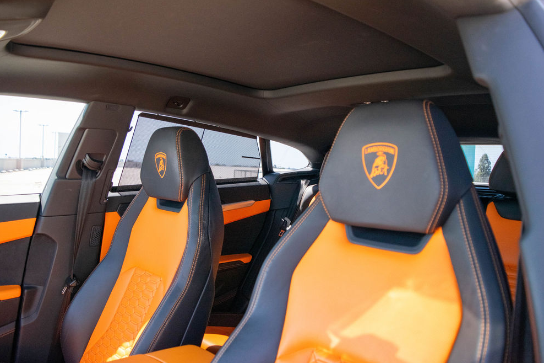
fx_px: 423
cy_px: 183
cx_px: 268
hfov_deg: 65.5
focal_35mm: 28
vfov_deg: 46.4
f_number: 3.5
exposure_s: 1/640
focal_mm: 18
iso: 800
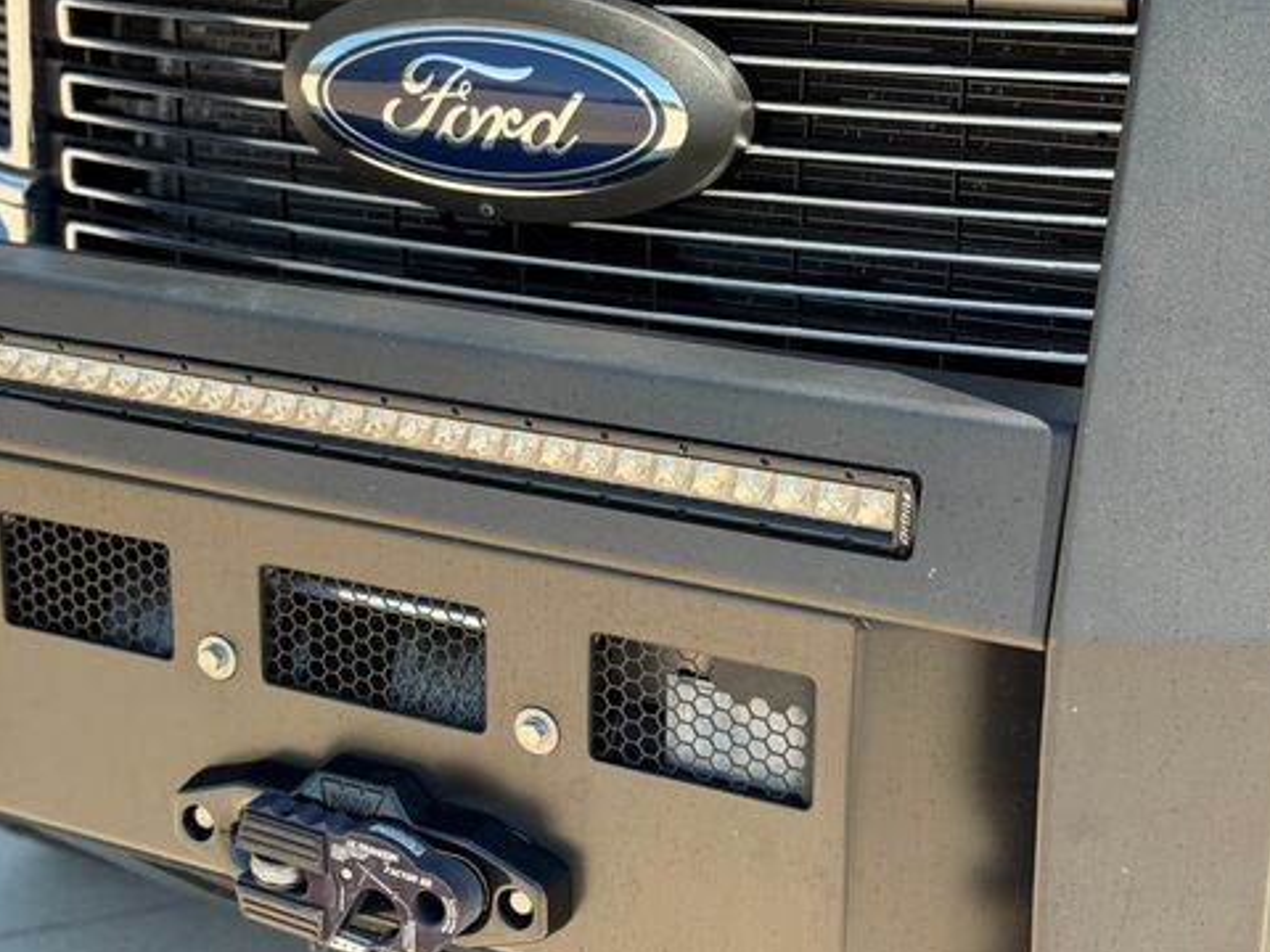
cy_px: 418
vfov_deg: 22.9
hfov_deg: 30.1
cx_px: 463
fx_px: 2348
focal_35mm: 64
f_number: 1.78
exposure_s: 1/693
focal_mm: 6.76
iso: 80
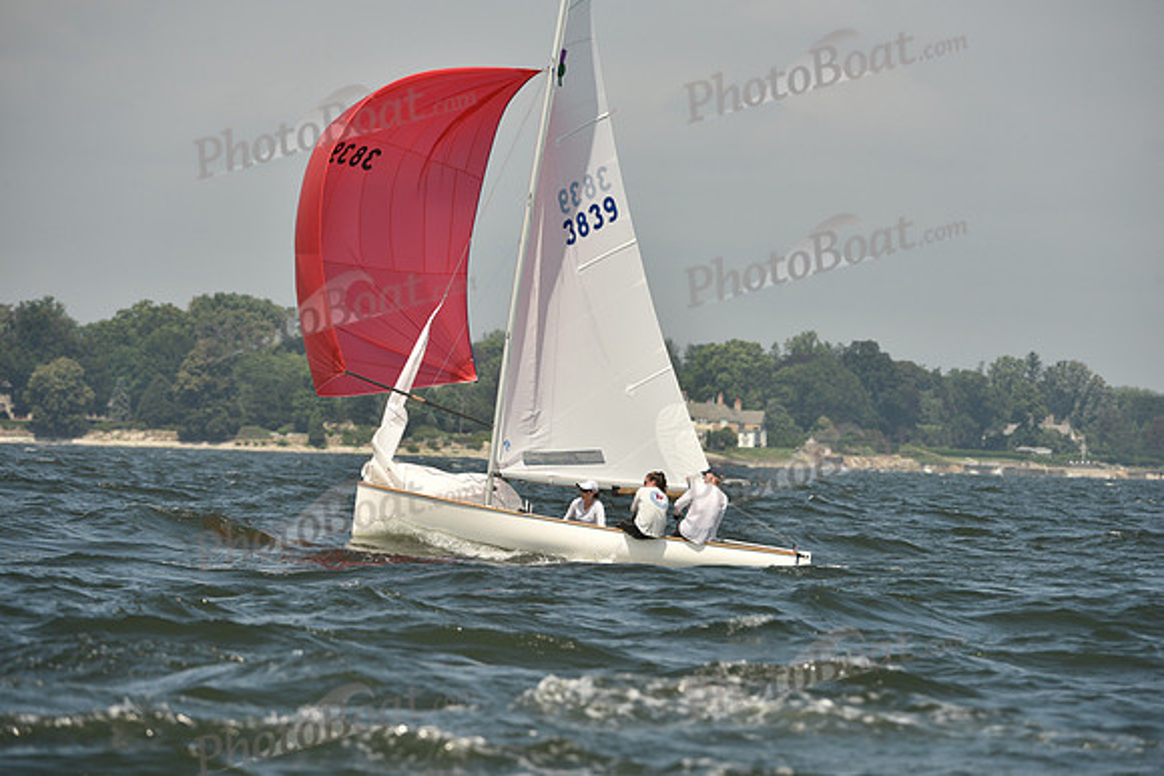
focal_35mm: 300
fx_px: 9702
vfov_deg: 4.6
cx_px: 582
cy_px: 388
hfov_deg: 6.9
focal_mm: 300
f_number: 7.1
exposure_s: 1/1250
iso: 250
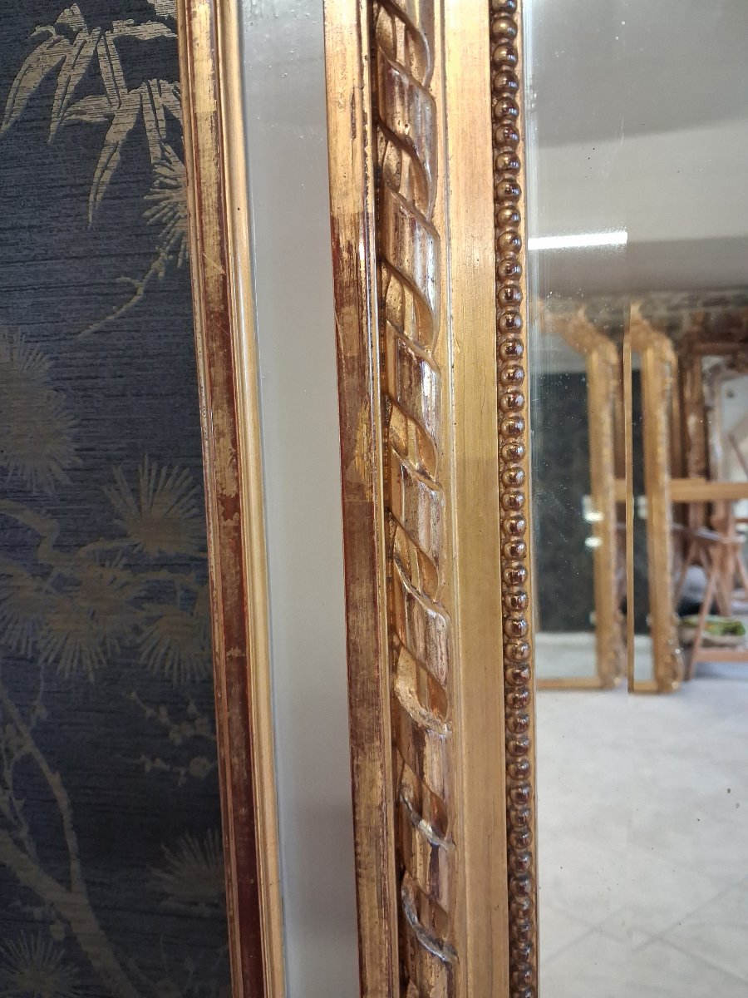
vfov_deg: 65.3
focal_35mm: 27
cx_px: 374
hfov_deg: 51.4
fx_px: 778
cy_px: 499
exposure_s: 1/50
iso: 400
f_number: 1.8
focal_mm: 4
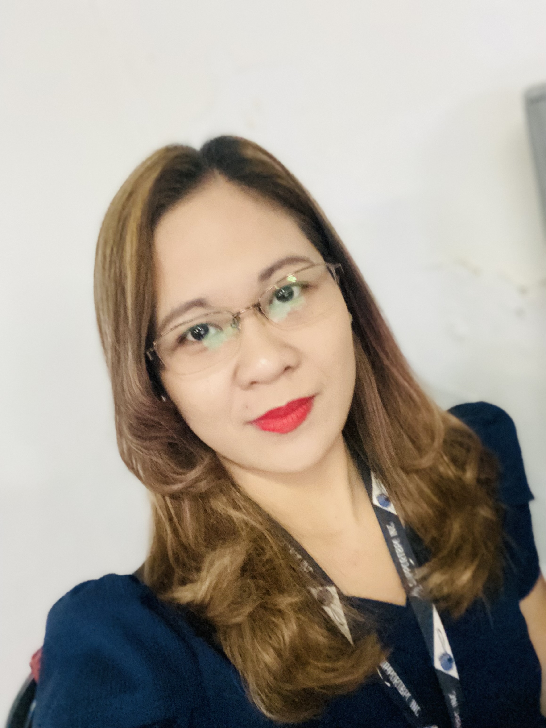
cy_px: 364
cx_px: 273
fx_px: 631
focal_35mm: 30
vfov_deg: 60.0
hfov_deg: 46.8
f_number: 2.2
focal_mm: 2.71
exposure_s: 1/15
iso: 1000
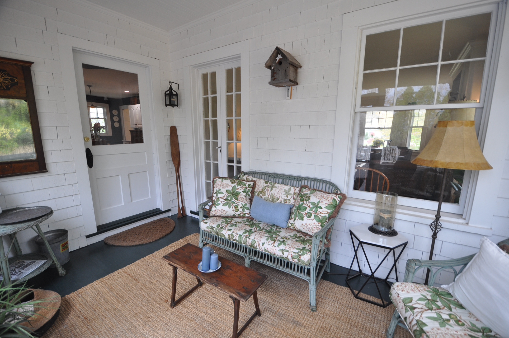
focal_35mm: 15
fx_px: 212
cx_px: 254
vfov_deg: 77.2
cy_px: 169
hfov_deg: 100.5
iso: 400
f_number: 4.5
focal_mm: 10
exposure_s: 1/80
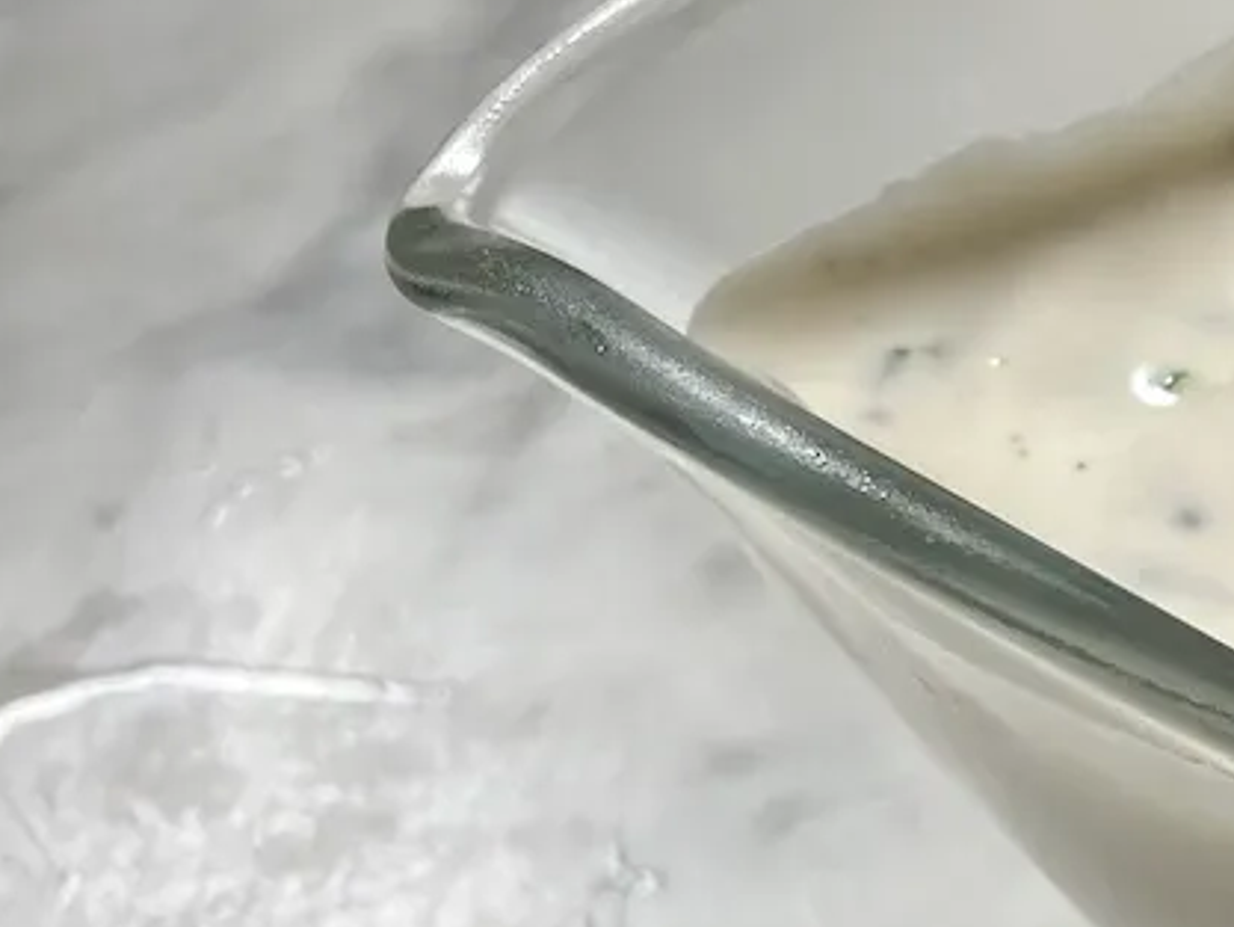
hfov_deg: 19.6
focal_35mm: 86
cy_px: 806
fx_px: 3067
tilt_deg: -47.9
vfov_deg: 17.0
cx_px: 1873
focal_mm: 3.99
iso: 32
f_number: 1.8
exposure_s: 1/121
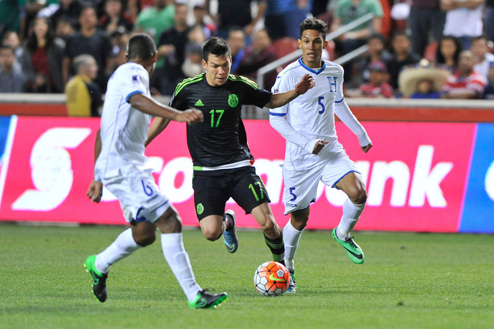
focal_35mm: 400
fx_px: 5487
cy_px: 164
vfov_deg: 3.4
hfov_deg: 5.2
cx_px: 247
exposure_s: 1/1000
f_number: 4
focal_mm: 400
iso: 4000
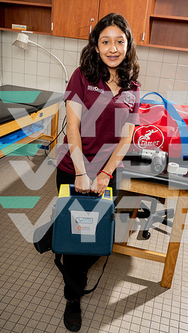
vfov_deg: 54.0
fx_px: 328
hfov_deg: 32.0
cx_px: 108
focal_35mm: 37
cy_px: 167
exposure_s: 1/250
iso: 250
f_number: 6.3
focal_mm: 35
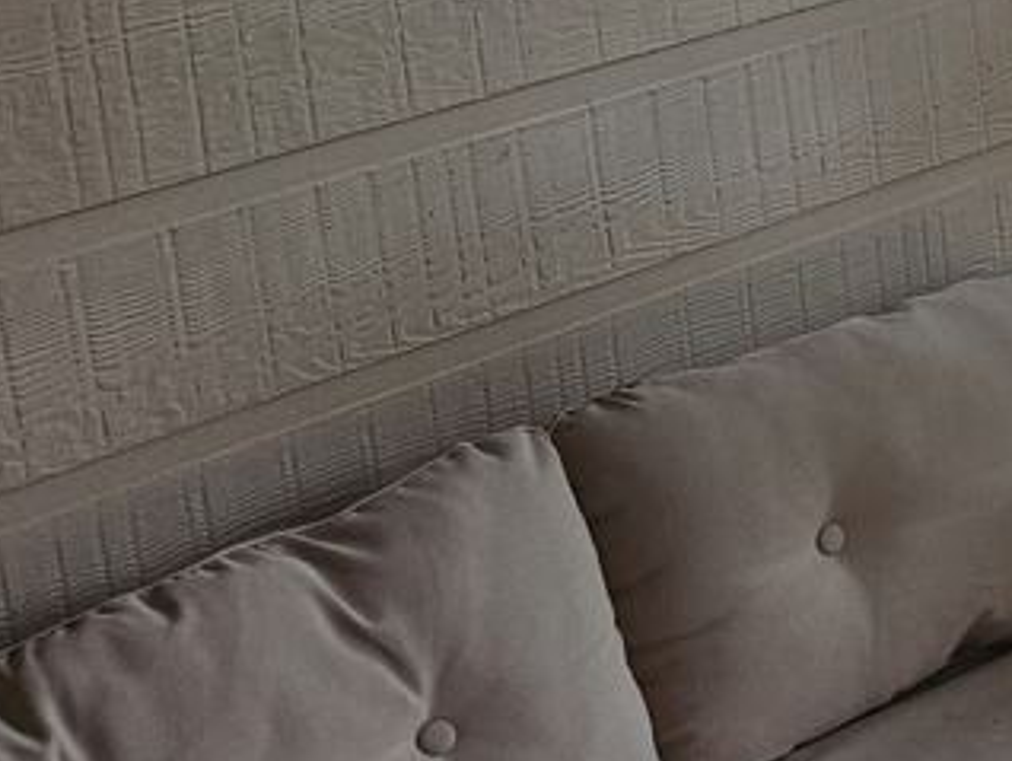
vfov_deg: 13.8
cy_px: -188
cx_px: 2062
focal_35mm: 104
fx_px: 3043
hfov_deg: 15.1
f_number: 1.8
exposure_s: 1/180
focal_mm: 5.4
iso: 40
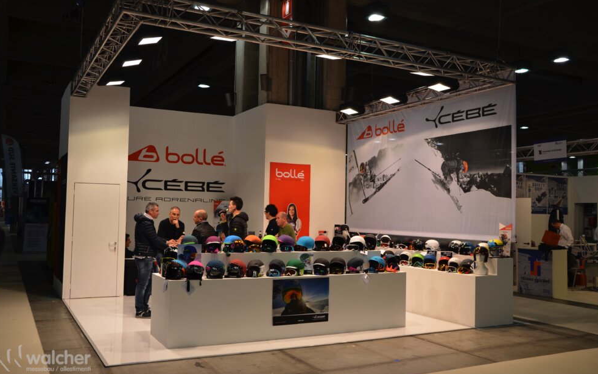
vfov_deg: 36.3
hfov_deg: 55.3
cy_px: 175
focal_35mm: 35
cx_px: 304
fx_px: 570
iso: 320
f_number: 5.6
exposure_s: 1/125
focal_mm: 22
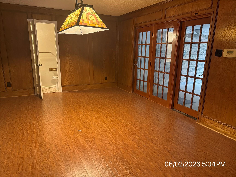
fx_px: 164
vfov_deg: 56.8
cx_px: 118
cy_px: 88
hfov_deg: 71.6
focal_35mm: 24
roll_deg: +0.0
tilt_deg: -14.1
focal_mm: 6.76
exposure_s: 1/60
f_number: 1.78
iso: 400
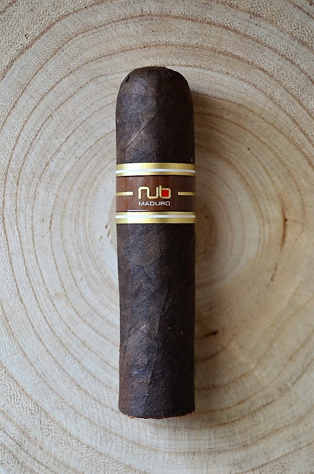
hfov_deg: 16.5
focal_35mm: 82
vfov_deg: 24.7
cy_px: 237
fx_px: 1084
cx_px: 157
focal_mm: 55
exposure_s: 1/30
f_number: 5.6
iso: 220
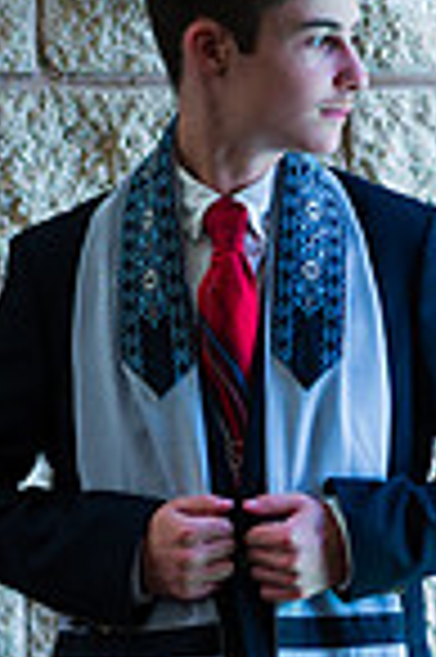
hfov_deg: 5.2
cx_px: 231
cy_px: 693
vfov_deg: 7.8
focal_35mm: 262
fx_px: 4771
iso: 200
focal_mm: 85
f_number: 2
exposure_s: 1/200
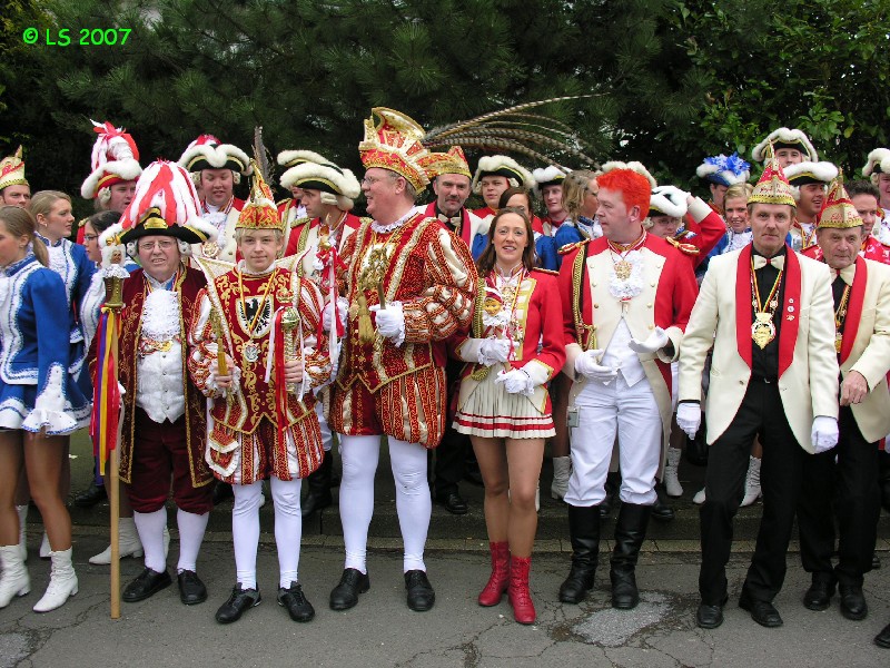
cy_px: 334
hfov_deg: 52.6
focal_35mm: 35
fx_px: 900
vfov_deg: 40.7
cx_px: 445
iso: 50
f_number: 3.6
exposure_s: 1/74.4
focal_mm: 8.9
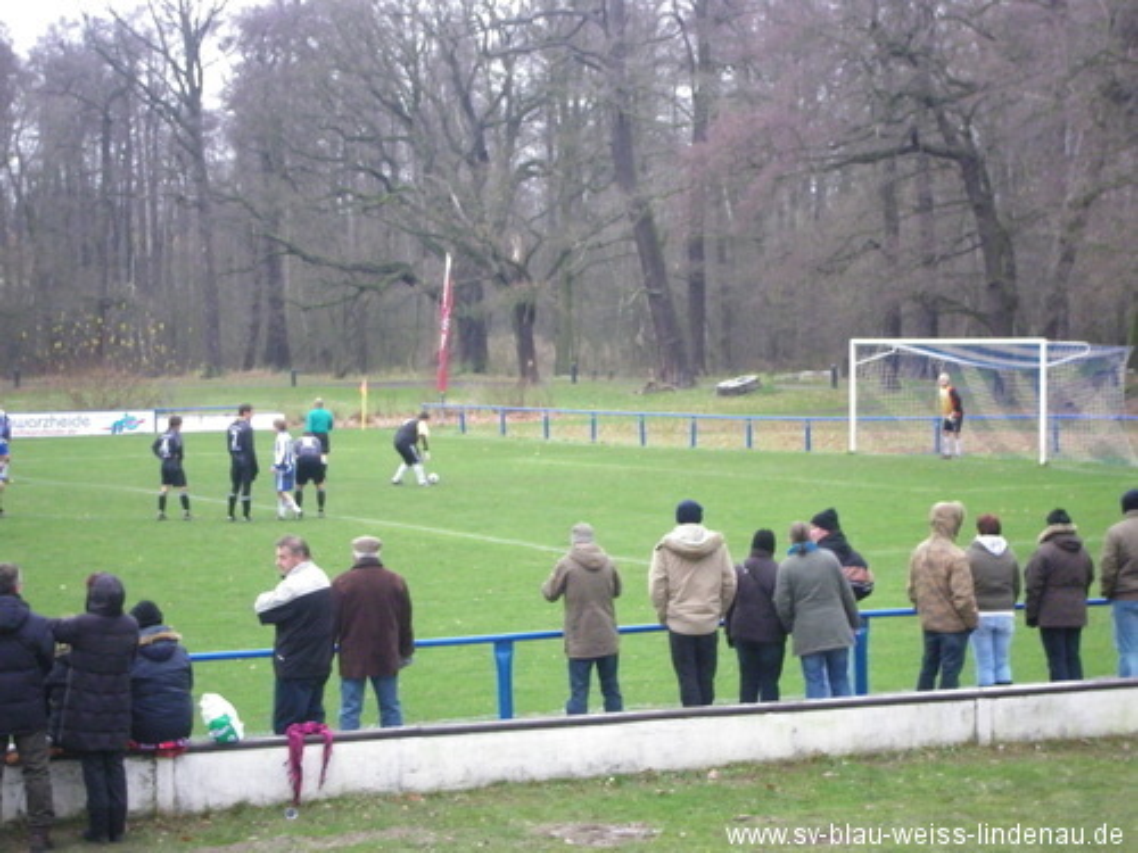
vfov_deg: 15.9
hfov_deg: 21.1
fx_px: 3057
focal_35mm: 93
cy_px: 426
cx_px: 569
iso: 400
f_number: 5.3
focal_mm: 16.5
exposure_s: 1/40
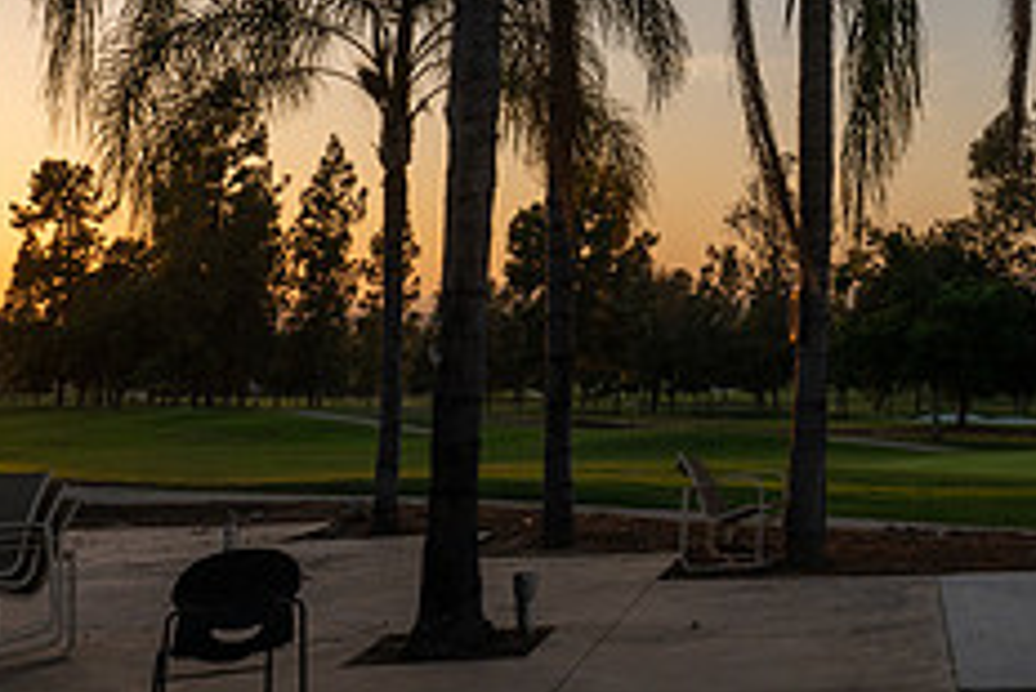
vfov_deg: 21.0
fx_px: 1728
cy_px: -158
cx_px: 915
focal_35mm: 60
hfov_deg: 31.9
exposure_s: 1/160
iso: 320
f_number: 11
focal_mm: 24
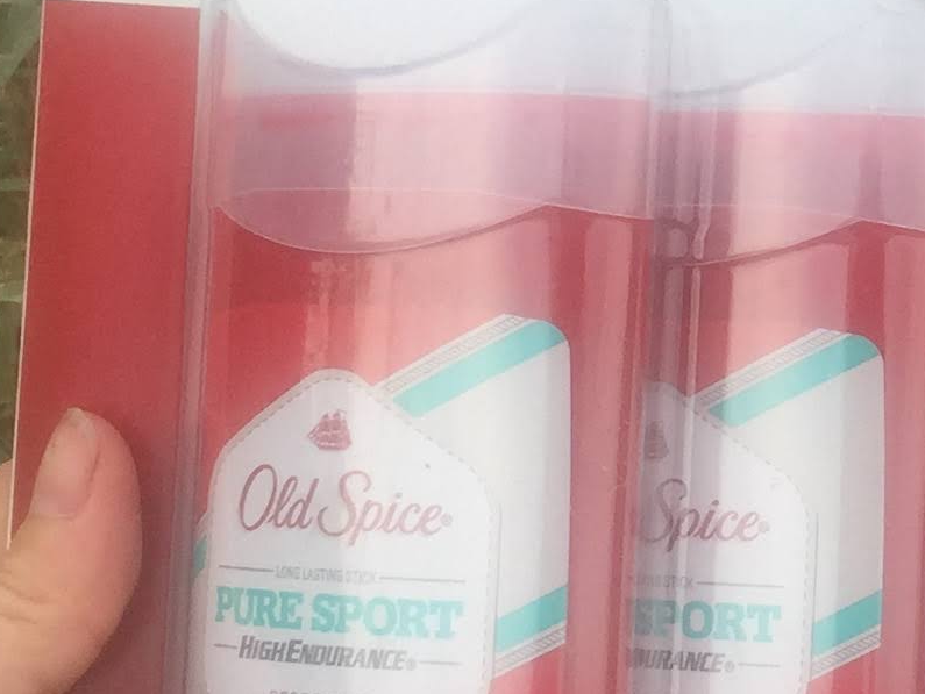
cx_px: 1026
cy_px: 150
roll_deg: -9.3
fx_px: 3181
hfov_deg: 16.1
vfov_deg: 12.4
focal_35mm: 119
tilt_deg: -31.8
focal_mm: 4.15
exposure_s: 1/214
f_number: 2.2
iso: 32
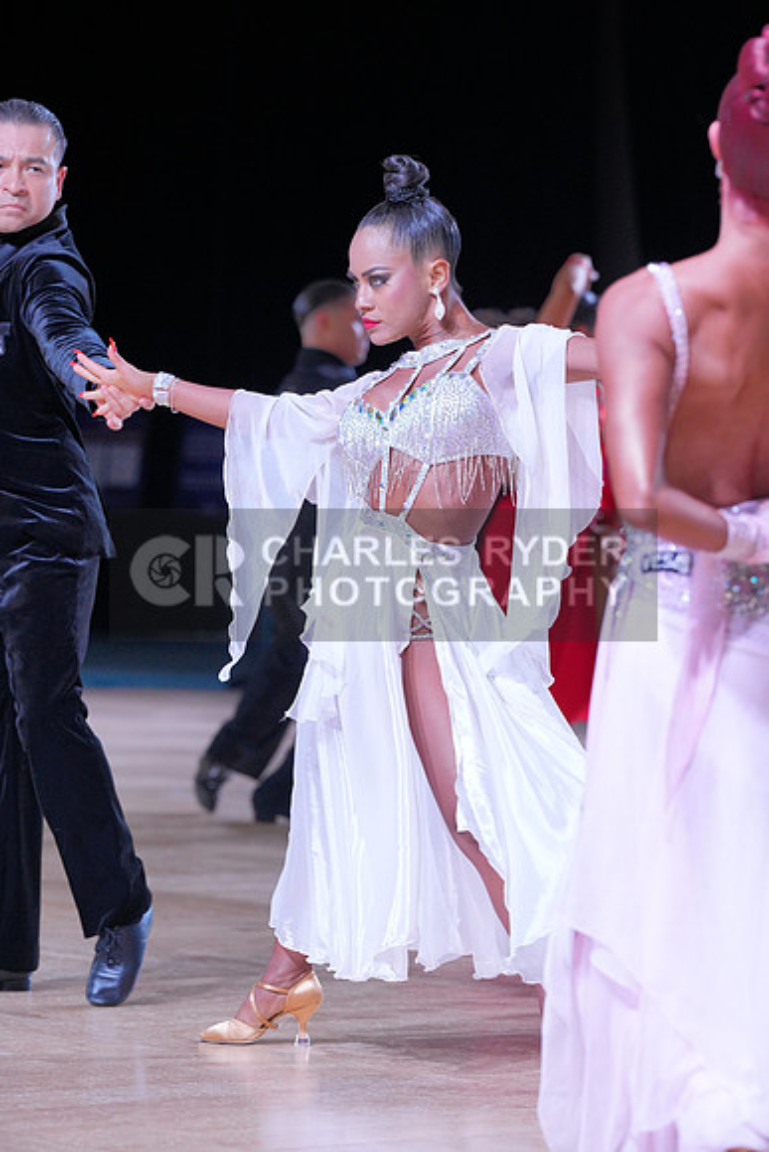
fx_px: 5539
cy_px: 576
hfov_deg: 7.9
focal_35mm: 173
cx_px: 384
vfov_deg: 11.9
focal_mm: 173
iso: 2500
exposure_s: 1/400
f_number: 5.6
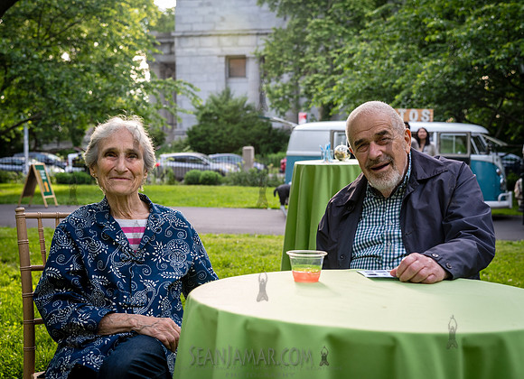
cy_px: 188
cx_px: 243
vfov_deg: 29.5
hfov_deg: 39.9
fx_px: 722
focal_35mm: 48
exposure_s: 1/400
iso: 800
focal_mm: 42
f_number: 4
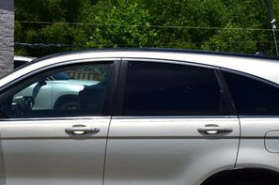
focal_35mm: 123
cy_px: 131
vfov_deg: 11.1
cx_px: 80
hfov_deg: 16.6
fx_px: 952
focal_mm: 38
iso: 200
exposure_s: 1/640
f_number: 11
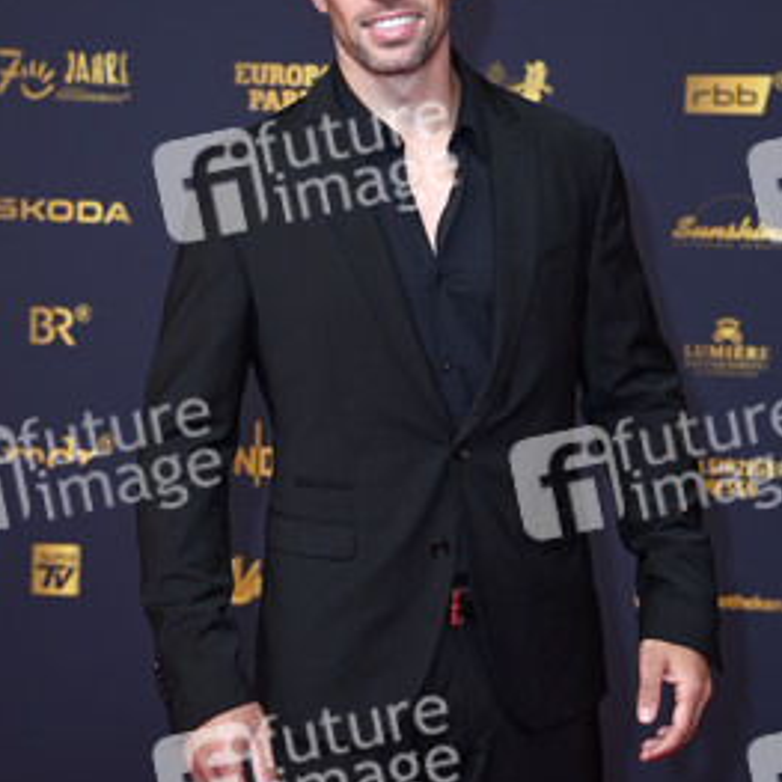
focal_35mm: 106
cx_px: 392
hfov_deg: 16.4
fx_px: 2709
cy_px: 321
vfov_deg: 16.4
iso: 800
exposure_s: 1/200
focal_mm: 82
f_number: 5.6
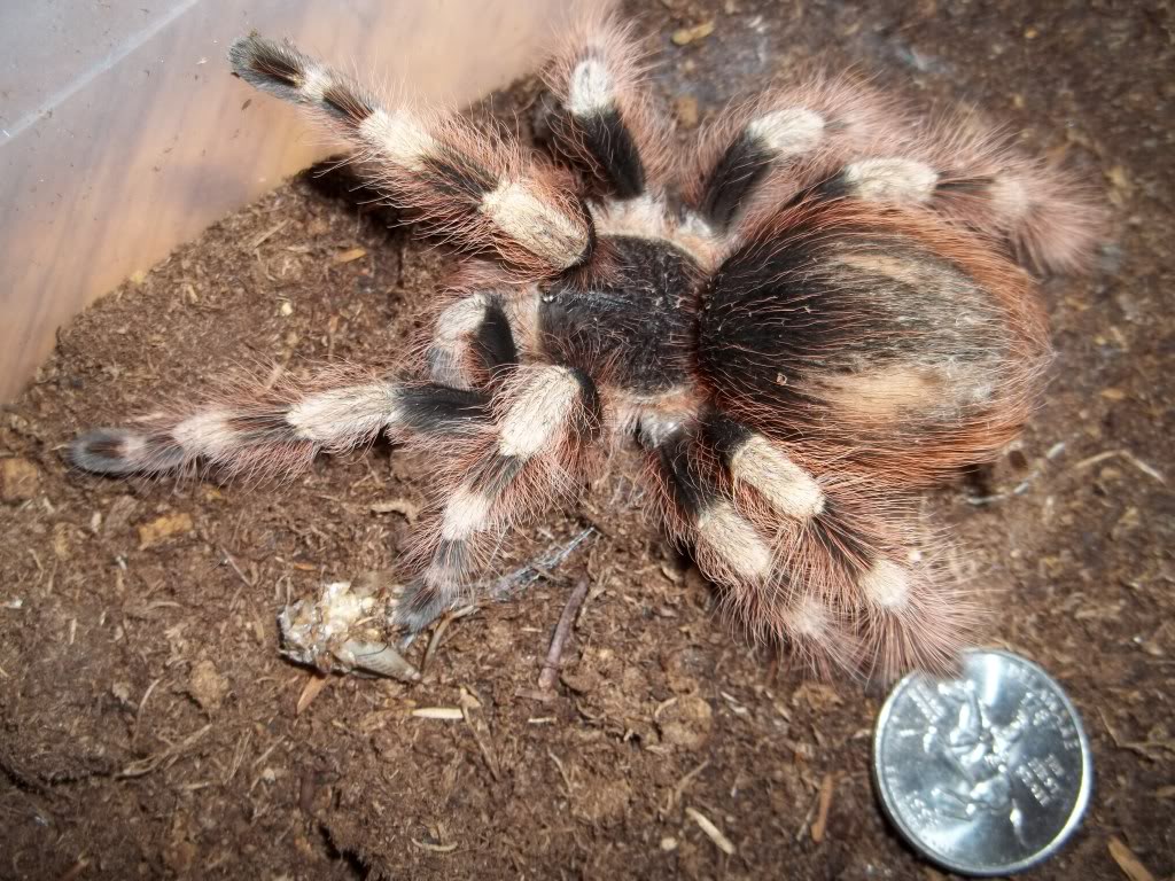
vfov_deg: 42.9
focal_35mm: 33
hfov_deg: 55.4
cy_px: 440
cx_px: 588
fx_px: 1120
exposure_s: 1/30
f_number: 3.3
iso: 64
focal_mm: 5.9
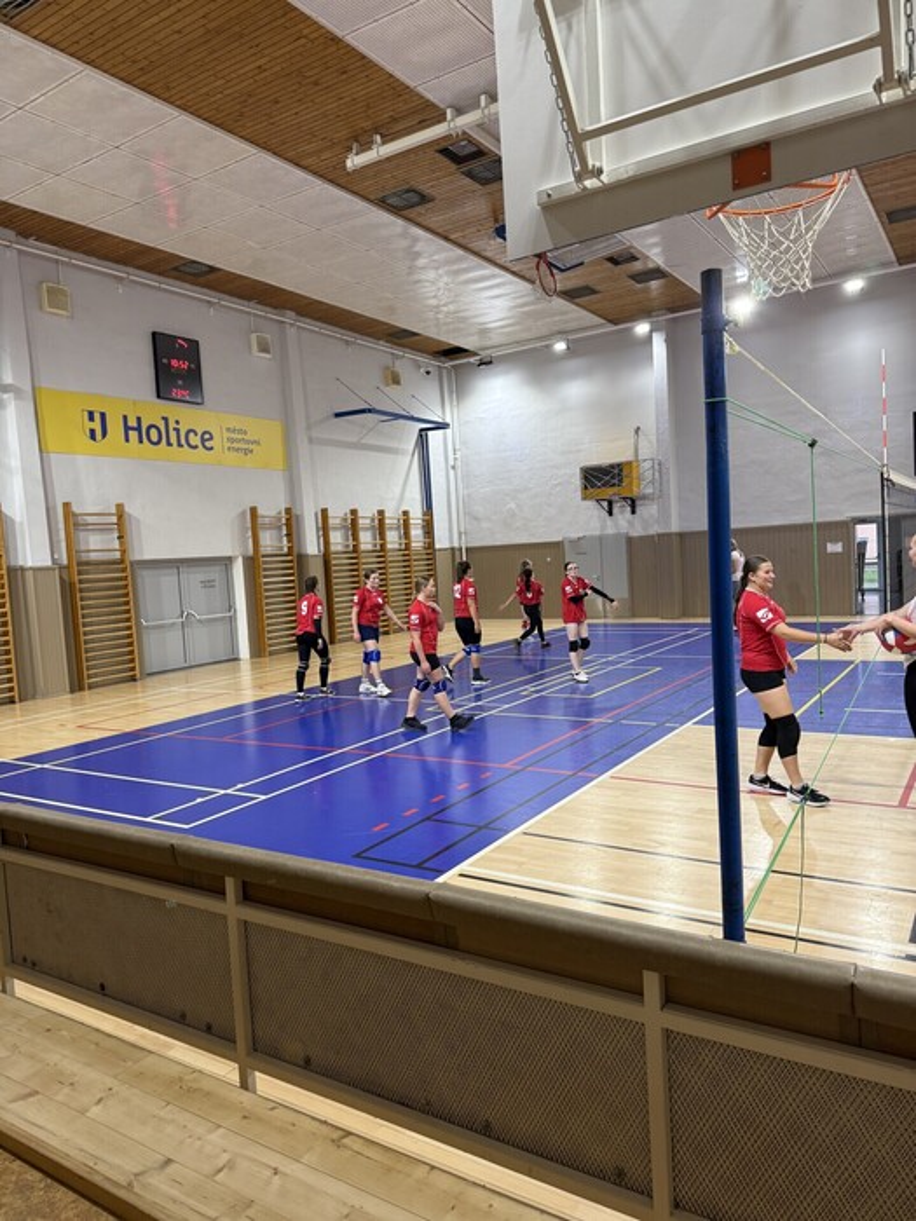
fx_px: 847
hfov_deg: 56.8
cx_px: 458
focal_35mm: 24
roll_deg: +3.3
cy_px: 610
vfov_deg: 71.6
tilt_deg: -2.8
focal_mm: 6.76
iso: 160
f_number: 1.78
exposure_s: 1/100
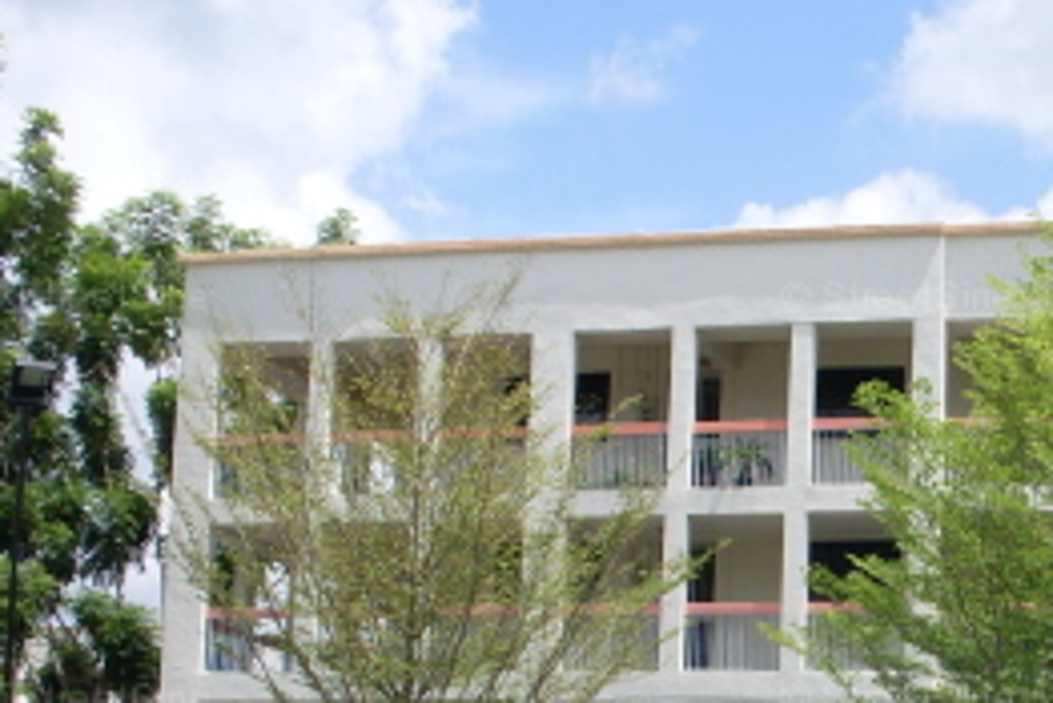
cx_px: 1081
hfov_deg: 23.3
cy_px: 703
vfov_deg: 16.1
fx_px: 2429
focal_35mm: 83
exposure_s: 1/180
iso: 80
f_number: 8.4
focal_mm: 6.3
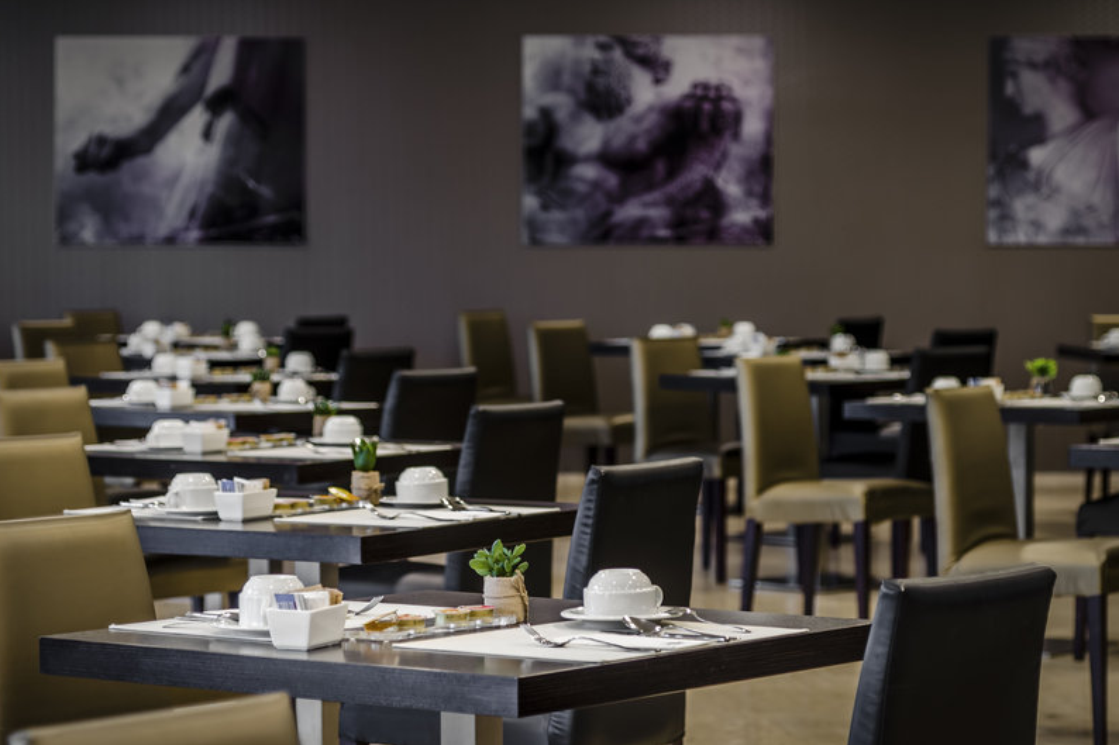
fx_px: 3993
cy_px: 372
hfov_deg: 16.0
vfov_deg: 10.7
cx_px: 560
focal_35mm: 129
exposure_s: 1/8
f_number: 4
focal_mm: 85
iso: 100
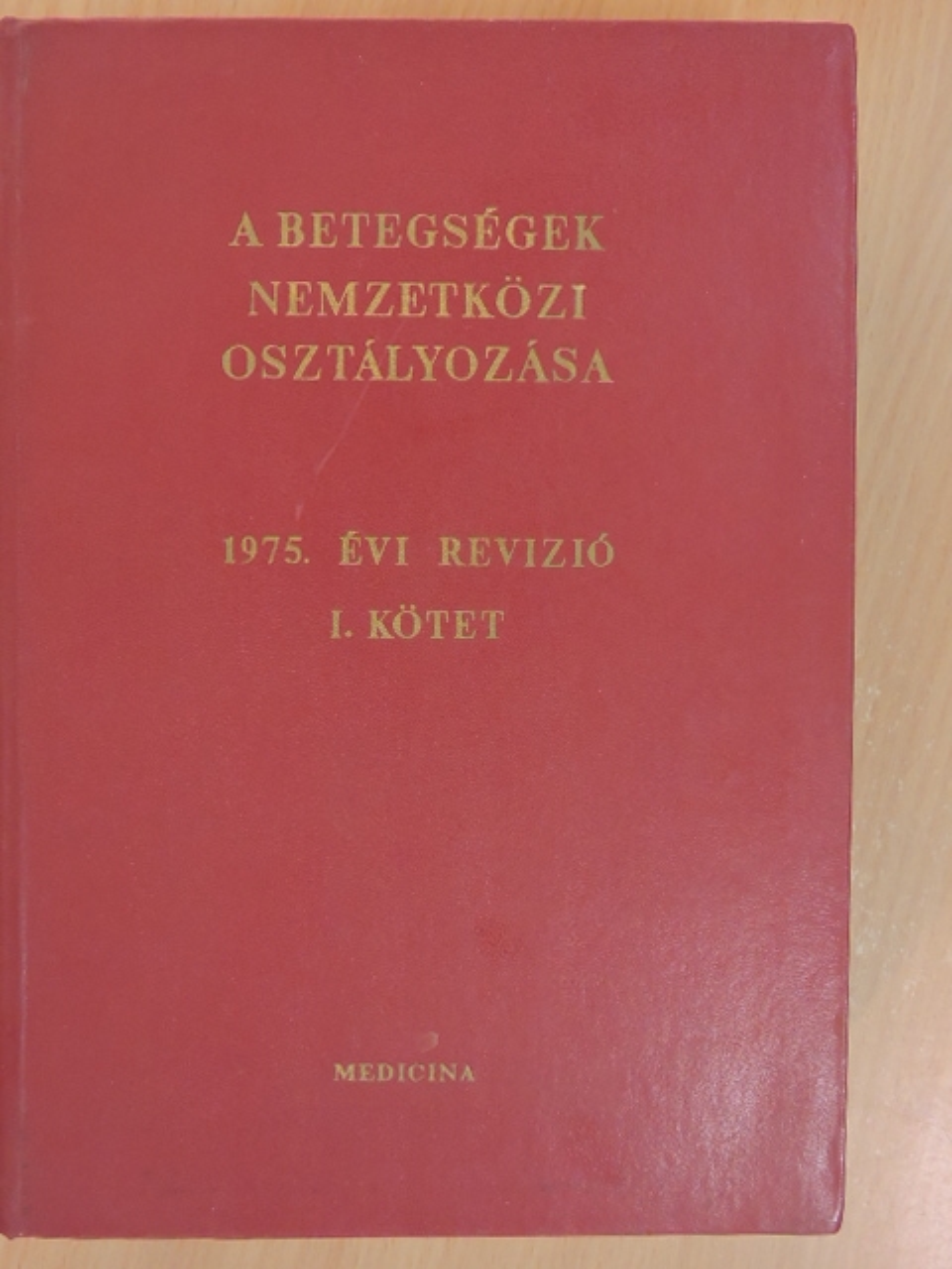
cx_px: 476
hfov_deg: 36.0
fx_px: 1467
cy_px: 634
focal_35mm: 40
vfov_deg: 46.8
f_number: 3.8
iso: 800
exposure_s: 1/30
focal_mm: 7.2
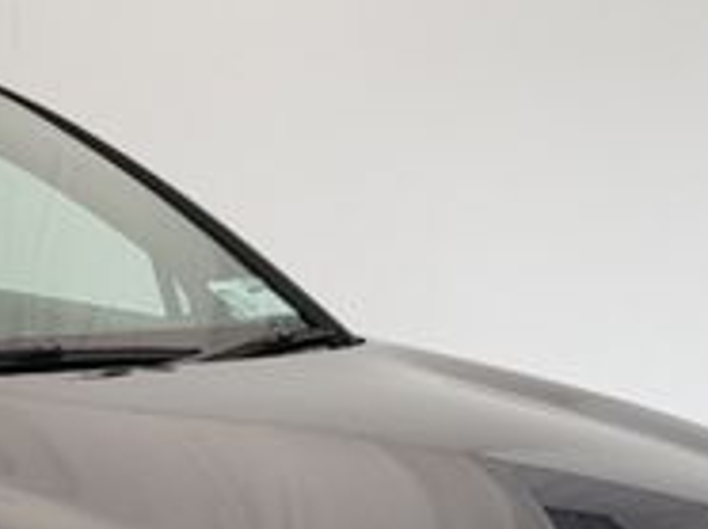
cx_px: -107
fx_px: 1716
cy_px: 754
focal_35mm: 84
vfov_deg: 16.3
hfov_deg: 21.8
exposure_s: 1/51
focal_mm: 4.2
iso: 40
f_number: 1.7
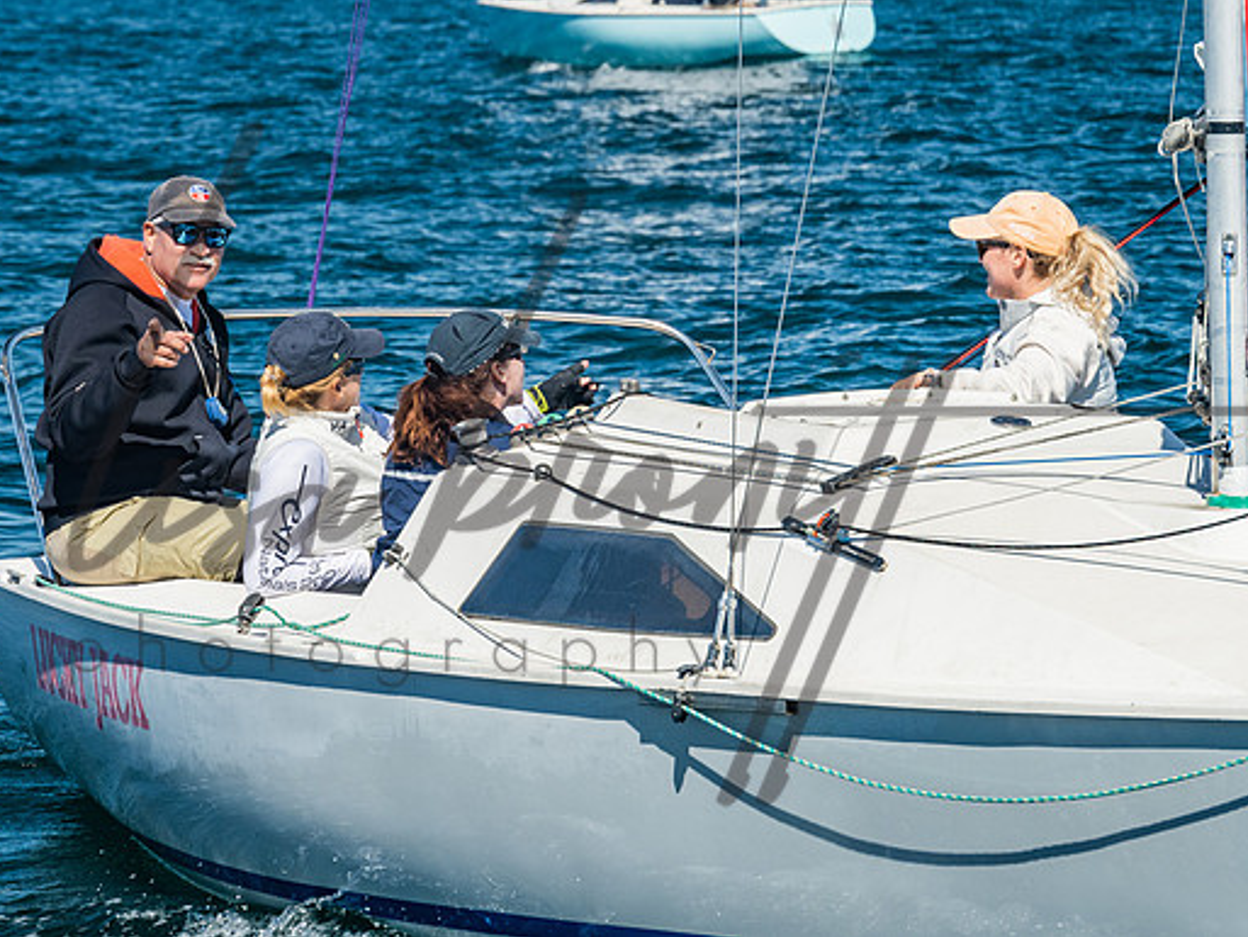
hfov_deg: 7.4
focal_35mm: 269
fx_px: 9700
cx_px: 586
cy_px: 304
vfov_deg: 5.5
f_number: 10
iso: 400
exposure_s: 1/500
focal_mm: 175
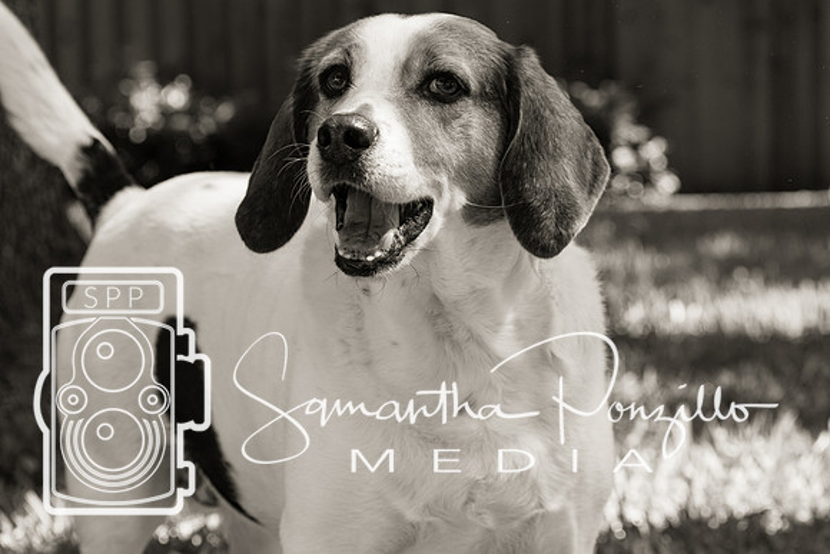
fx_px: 2435
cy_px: 277
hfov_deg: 19.3
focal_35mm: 106
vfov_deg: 13.0
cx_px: 416
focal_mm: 70
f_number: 5.6
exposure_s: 1/500
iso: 280
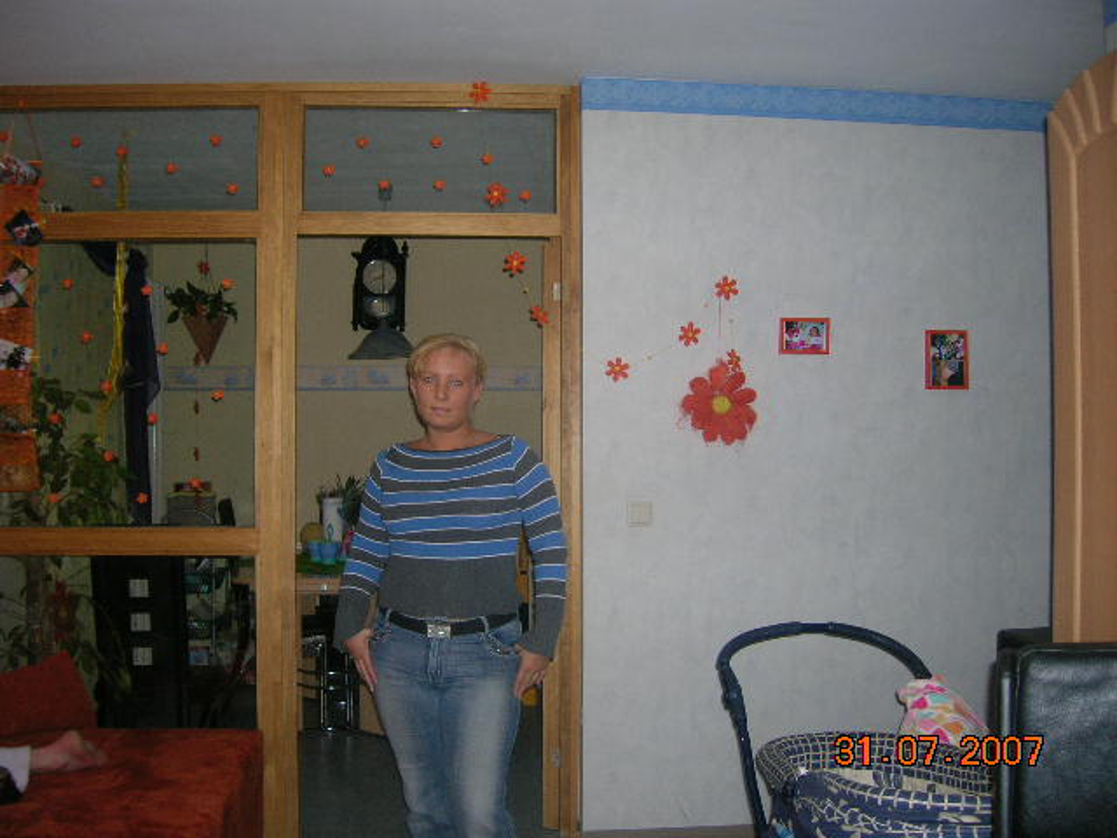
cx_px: 558
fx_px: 1097
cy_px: 419
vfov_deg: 41.8
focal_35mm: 34
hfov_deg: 54.0
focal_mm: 5.7
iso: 106
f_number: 2.9
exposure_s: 1/60.1
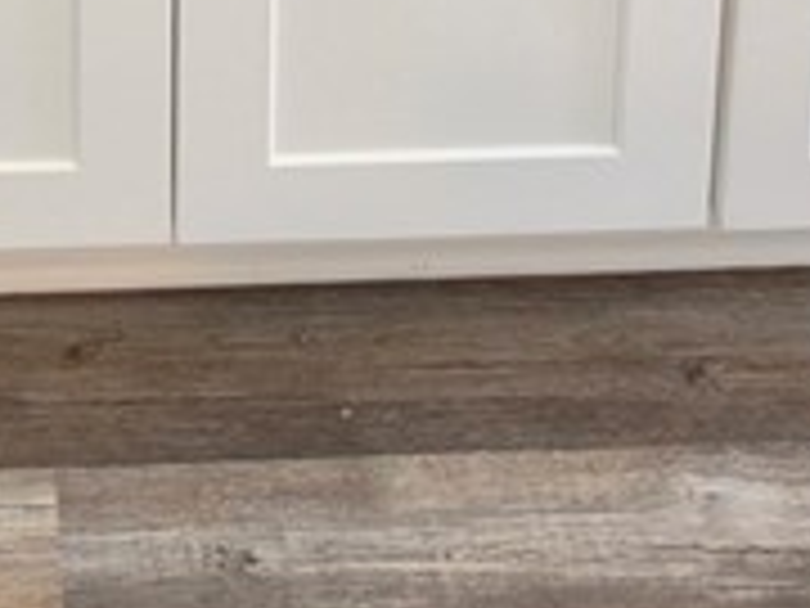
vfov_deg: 12.3
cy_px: -1081
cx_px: 14
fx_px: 1732
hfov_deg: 25.1
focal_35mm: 74
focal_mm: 2.2
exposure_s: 1/120
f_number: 1.9
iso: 160
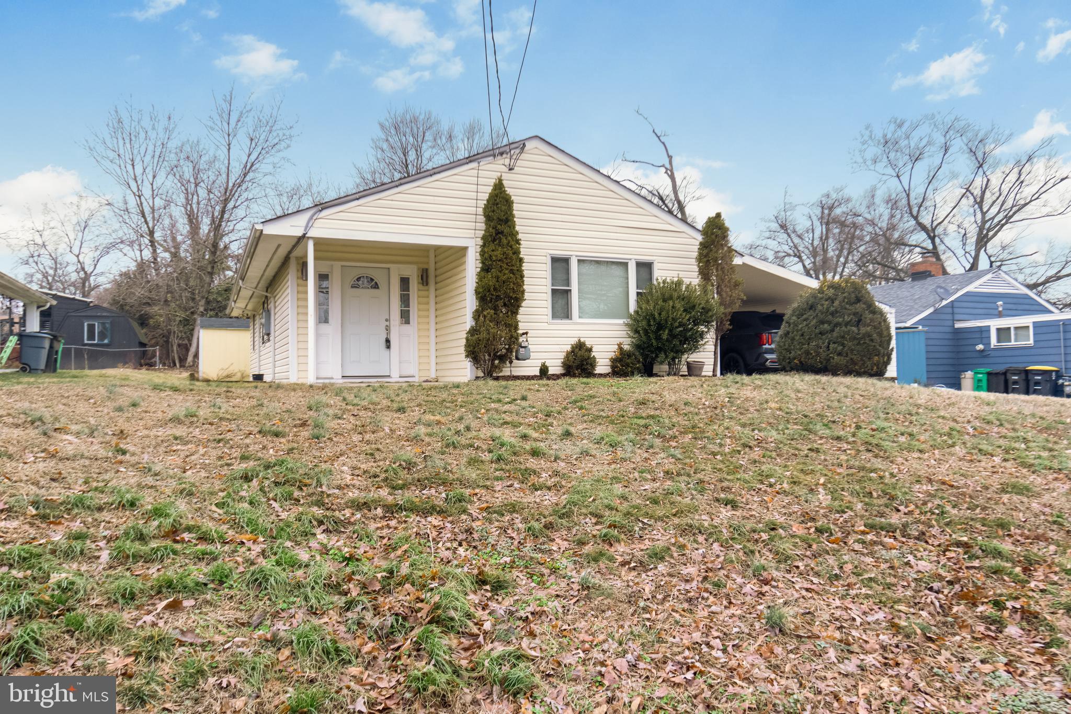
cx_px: 536
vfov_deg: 53.1
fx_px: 714
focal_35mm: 24
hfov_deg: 73.7
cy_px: 357
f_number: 5.3
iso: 500
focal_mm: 16
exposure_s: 1/640
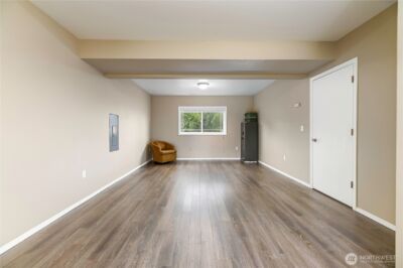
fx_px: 157
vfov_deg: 81.1
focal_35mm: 14
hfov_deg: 104.3
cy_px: 134
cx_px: 202
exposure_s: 1/50
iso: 200
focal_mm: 14
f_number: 7.1
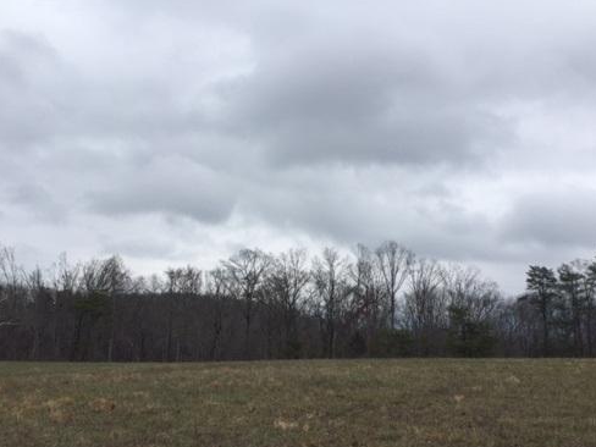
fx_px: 654
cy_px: 289
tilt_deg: +5.9
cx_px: 289
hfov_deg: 49.0
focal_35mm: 38
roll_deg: -2.4
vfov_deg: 37.4
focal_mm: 4.15
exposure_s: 1/534
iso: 32
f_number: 2.2
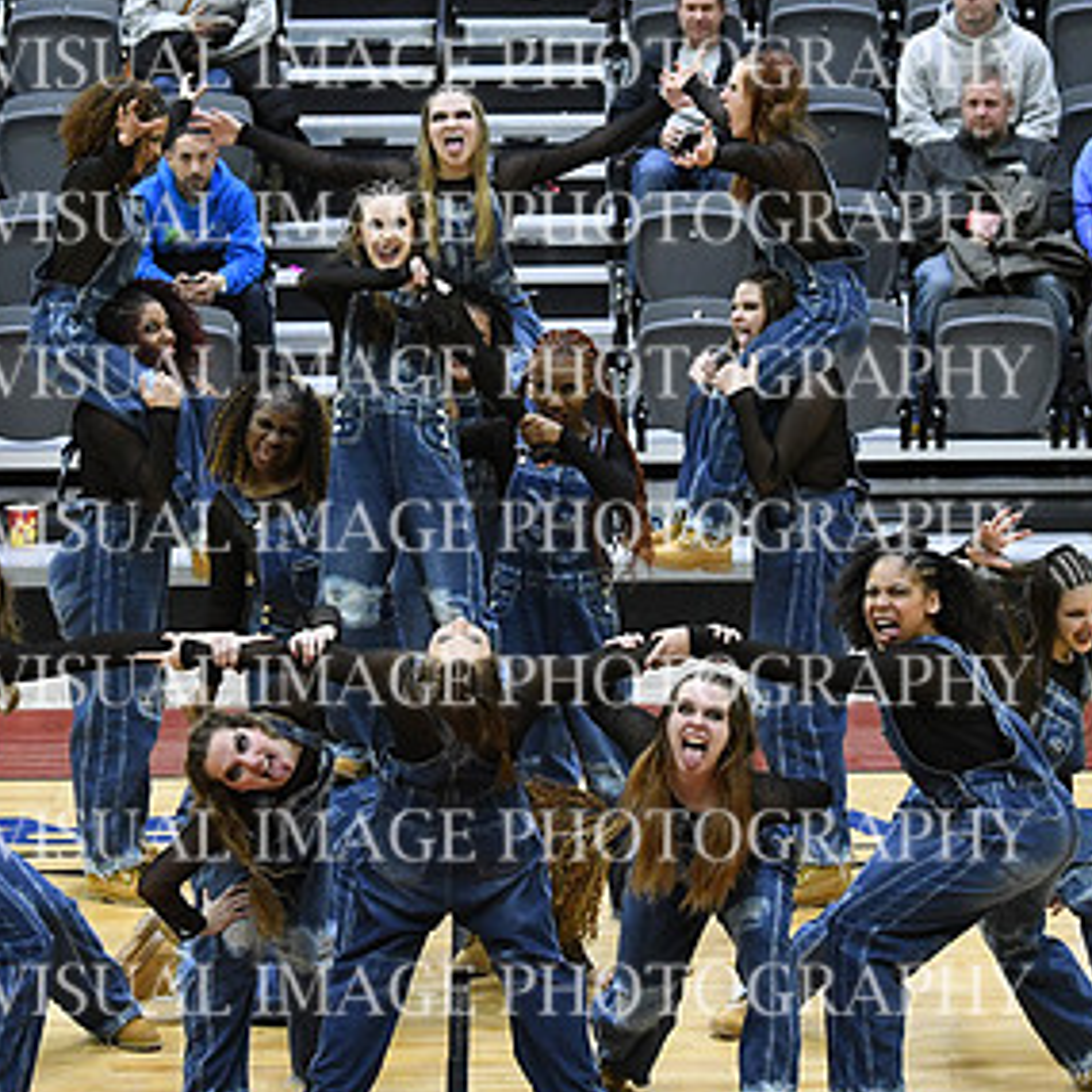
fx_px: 7959
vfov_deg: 7.8
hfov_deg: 7.8
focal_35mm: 223
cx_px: 479
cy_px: 603
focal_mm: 86
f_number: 4
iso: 4000
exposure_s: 1/250
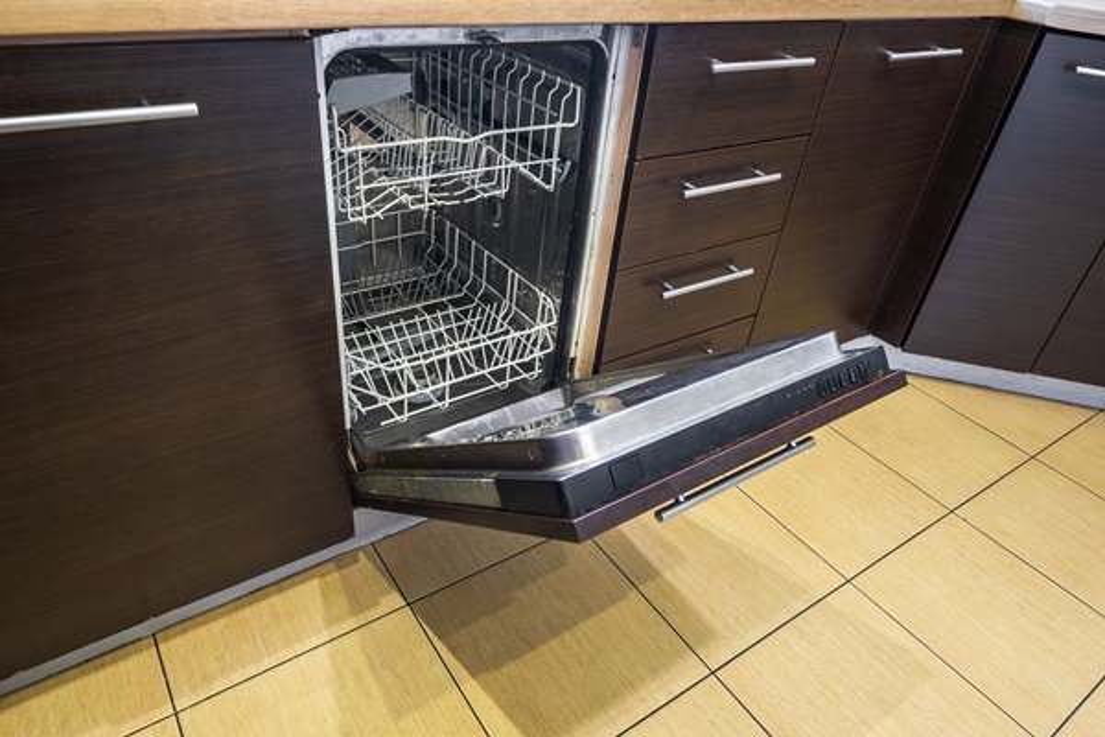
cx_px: 552
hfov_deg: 76.1
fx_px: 706
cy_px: 368
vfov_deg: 55.1
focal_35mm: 23
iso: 200
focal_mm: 15.1
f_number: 11
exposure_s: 1.3
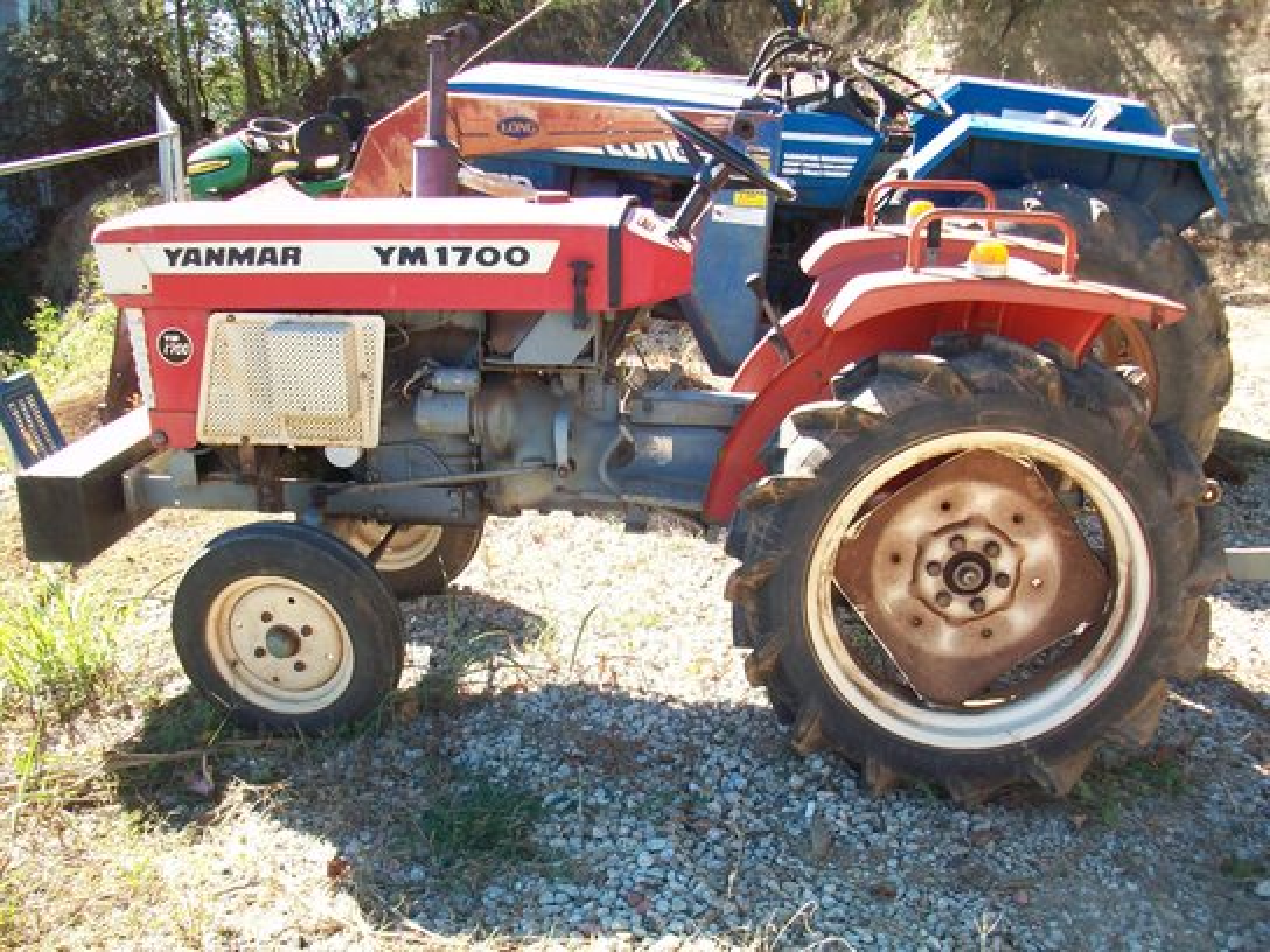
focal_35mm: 34
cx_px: 635
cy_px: 476
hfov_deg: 54.0
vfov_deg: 41.8
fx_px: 1247
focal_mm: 5.7
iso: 80
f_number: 2.8
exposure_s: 1/250
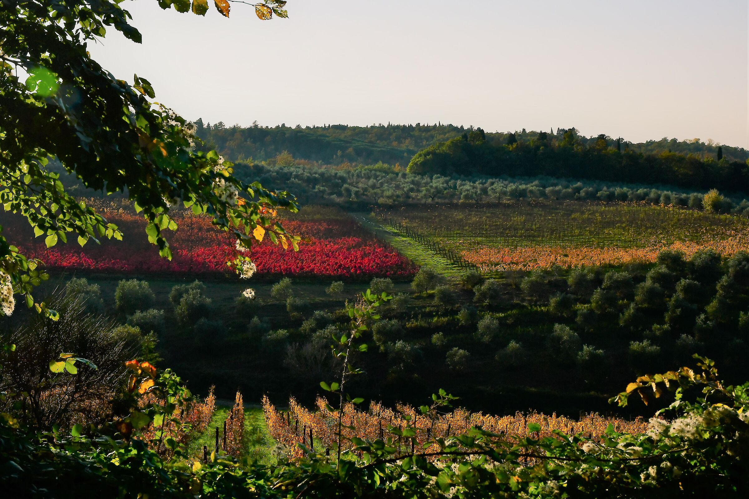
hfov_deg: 42.7
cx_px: 374
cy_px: 250
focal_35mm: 46
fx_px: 957
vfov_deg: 29.2
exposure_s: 1/1600
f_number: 10
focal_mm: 31
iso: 280
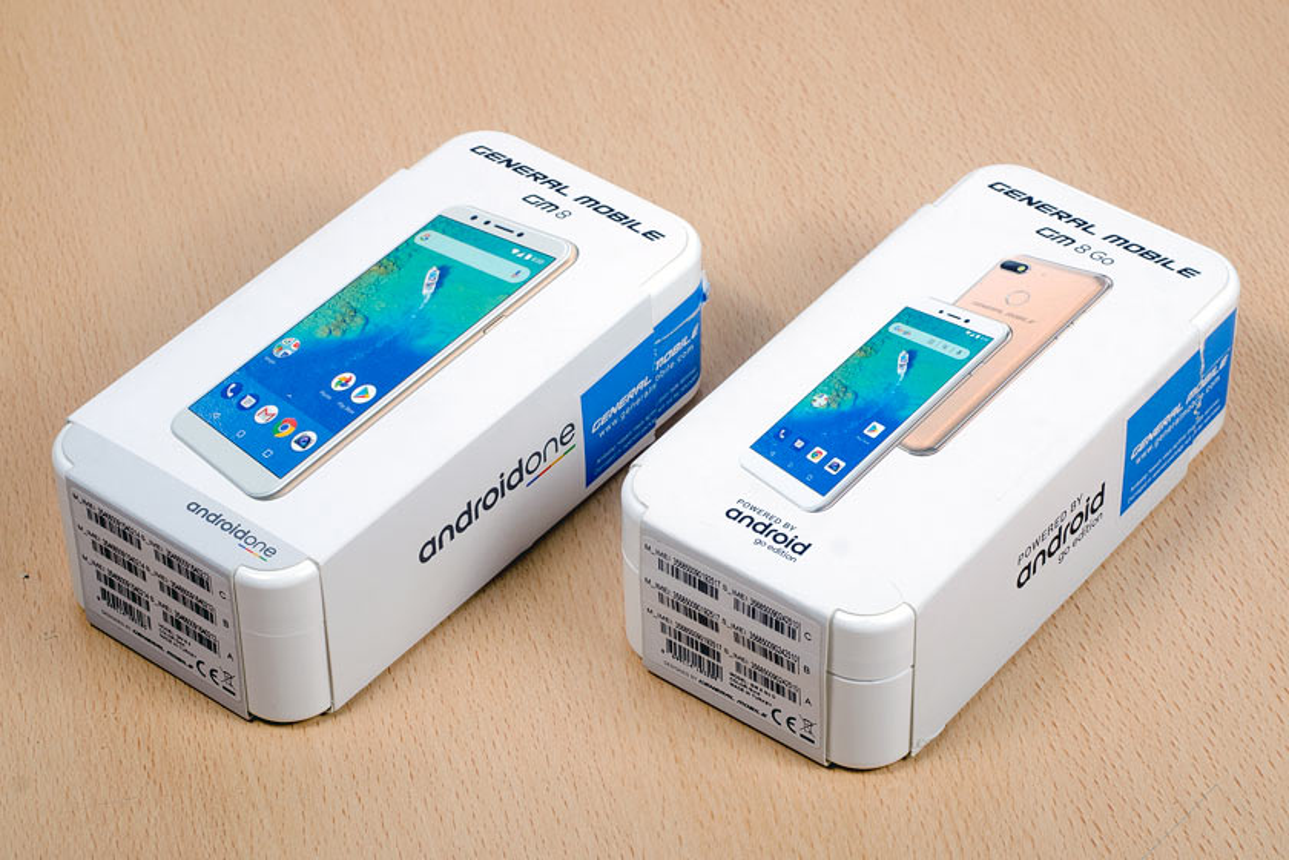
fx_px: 2685
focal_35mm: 75
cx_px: 644
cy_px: 430
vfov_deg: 18.2
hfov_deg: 27.0
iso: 100
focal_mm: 50
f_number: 11
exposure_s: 1/250
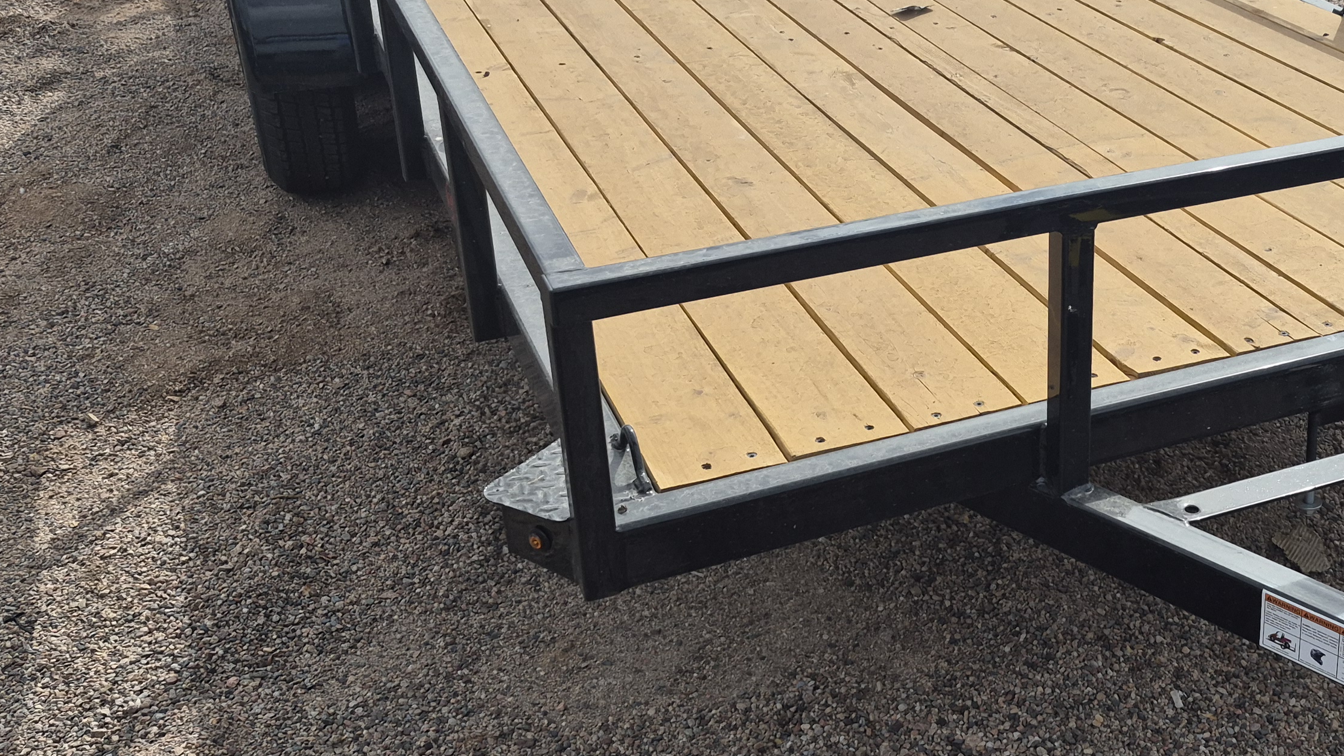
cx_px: 1069
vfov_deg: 26.4
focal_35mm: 45
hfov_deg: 43.4
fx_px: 1604
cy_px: 266
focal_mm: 5.4
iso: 80
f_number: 1.8
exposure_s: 1/4464
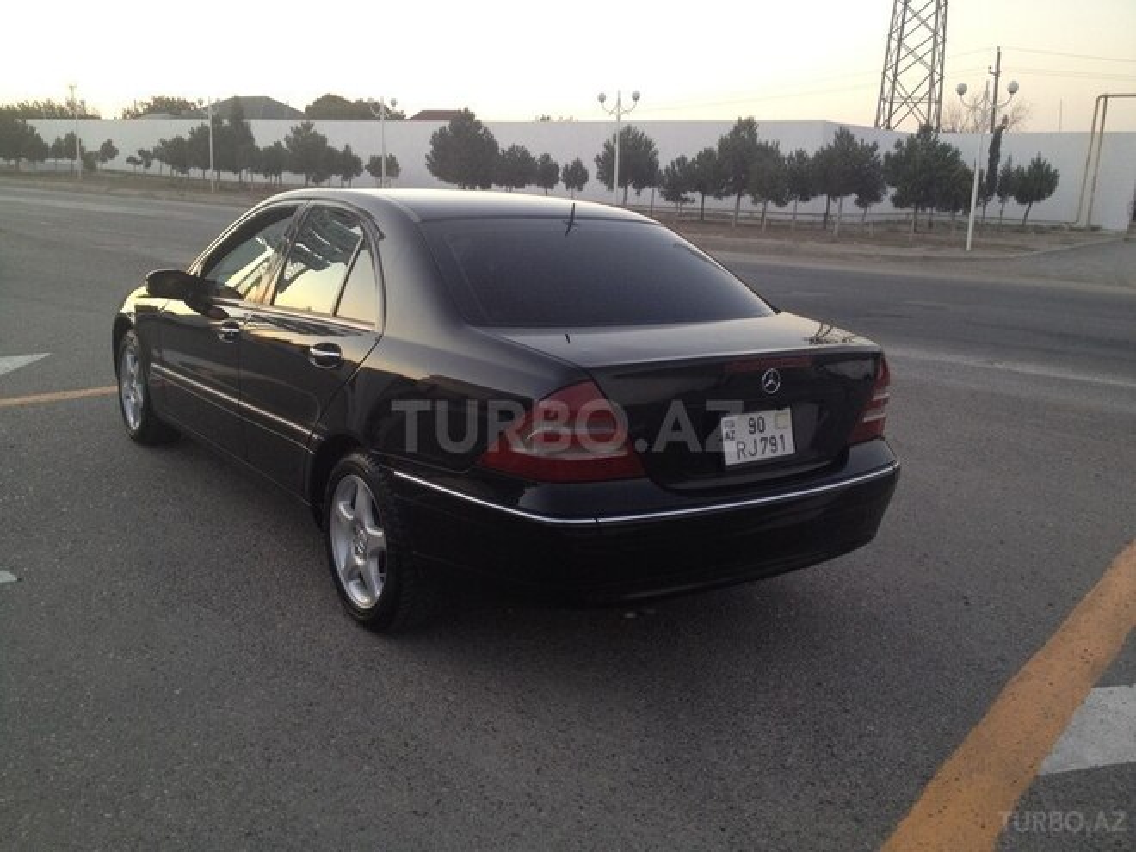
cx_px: 568
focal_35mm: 35
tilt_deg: -15.8
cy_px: 426
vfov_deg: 40.7
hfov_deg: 52.6
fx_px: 1149
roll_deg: -2.3
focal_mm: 4.28
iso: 80
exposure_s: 1/20
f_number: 2.4
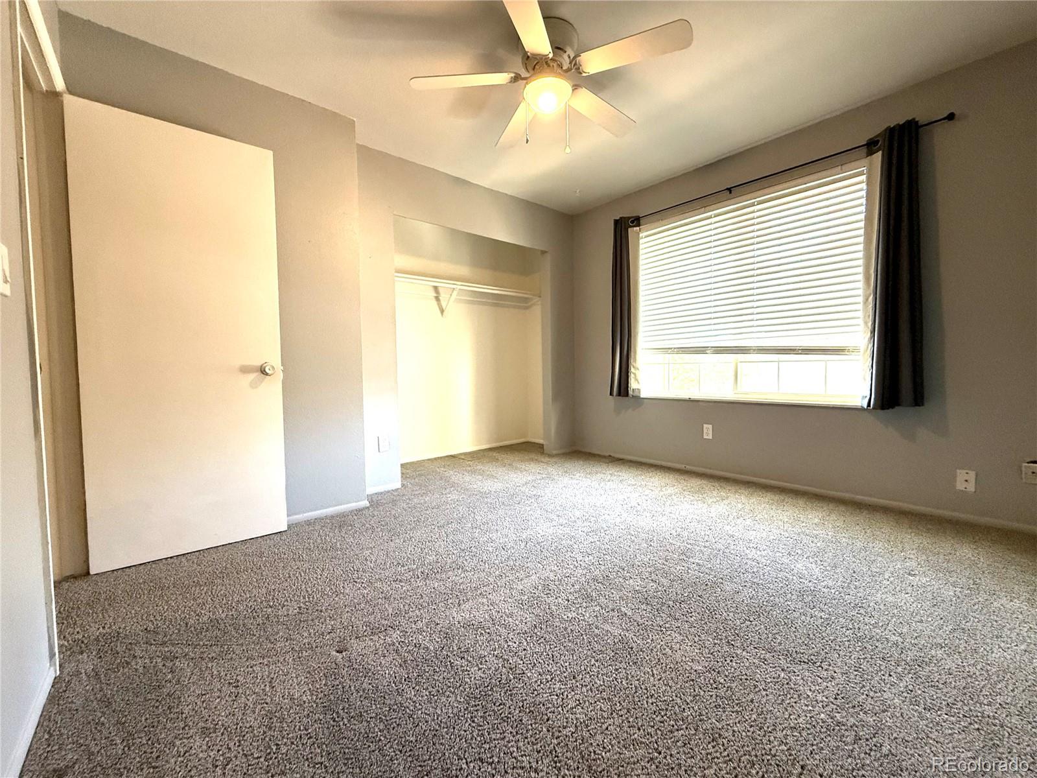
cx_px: 518
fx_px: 419
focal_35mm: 14
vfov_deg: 85.7
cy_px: 389
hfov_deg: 102.1
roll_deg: +0.9
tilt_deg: -3.1
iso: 400
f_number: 2.2
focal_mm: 2.22
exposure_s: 1/120
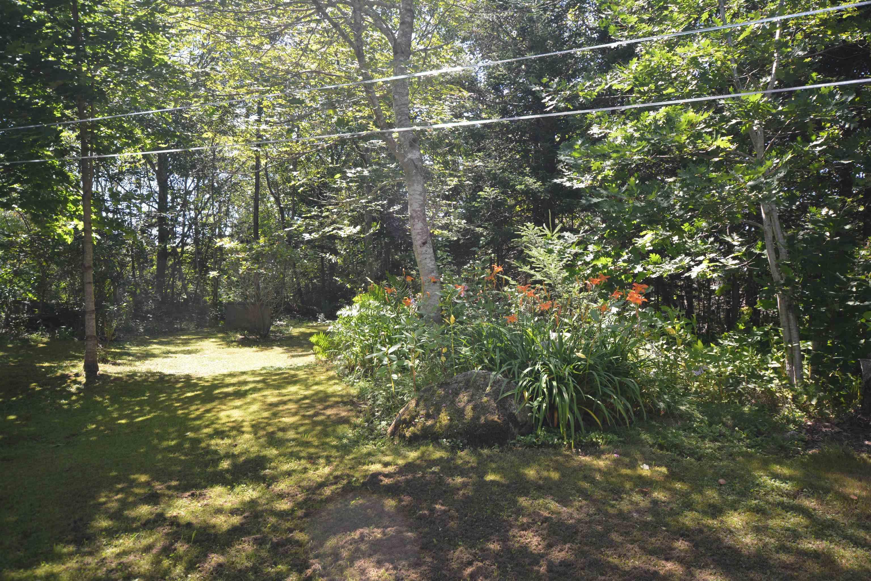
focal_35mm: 26
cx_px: 436
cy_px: 290
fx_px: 617
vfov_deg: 50.4
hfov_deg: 70.4
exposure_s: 1/125
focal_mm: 17
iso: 200
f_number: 5.6
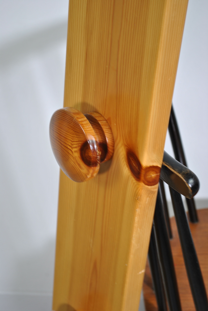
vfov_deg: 26.0
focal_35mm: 78
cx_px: 104
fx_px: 674
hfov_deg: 17.5
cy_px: 156
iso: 200
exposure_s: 1/20
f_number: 5.6
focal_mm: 52
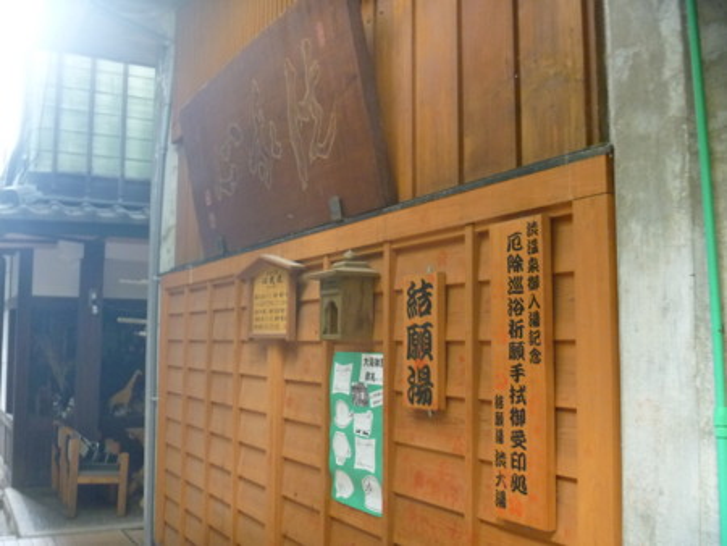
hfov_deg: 52.6
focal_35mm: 35
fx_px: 735
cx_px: 364
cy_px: 273
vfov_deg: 40.7
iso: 400
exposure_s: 1/10
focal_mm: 6.3
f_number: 3.5
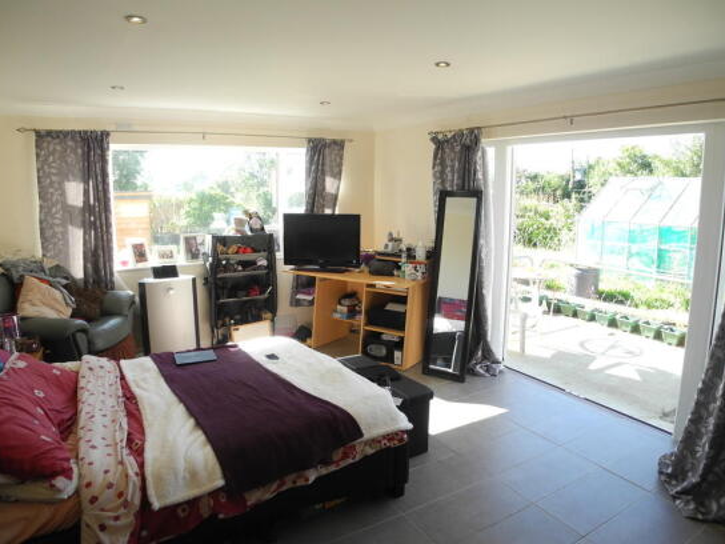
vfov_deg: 46.8
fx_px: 628
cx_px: 378
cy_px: 259
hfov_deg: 59.9
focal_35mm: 30
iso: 100
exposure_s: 1/111
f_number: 2.8
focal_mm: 6
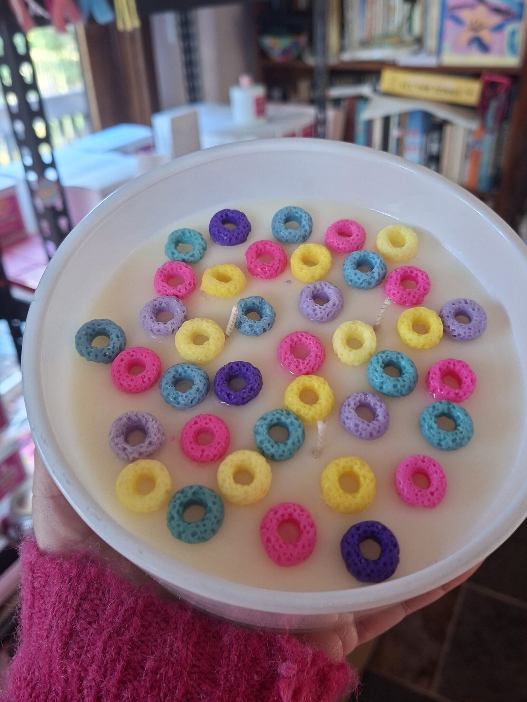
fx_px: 548
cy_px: 330
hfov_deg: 51.3
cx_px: 283
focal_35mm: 27
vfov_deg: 65.3
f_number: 1.8
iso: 250
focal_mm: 5.54
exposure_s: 1/33
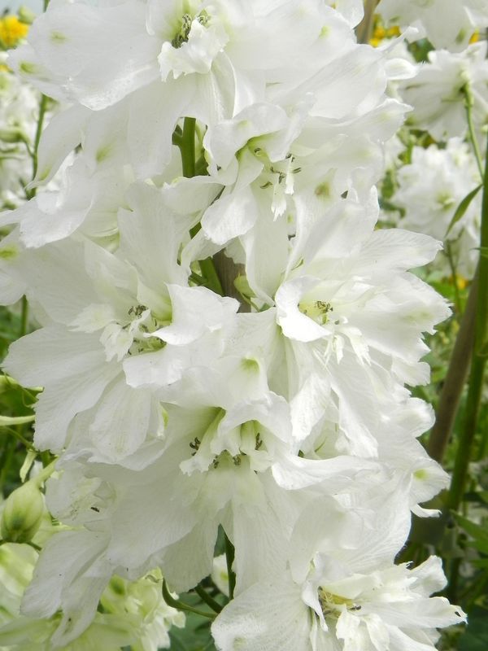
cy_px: 326
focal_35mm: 52
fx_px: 977
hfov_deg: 28.0
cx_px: 244
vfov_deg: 36.8
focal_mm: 9.2
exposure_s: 1/320
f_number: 8
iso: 160
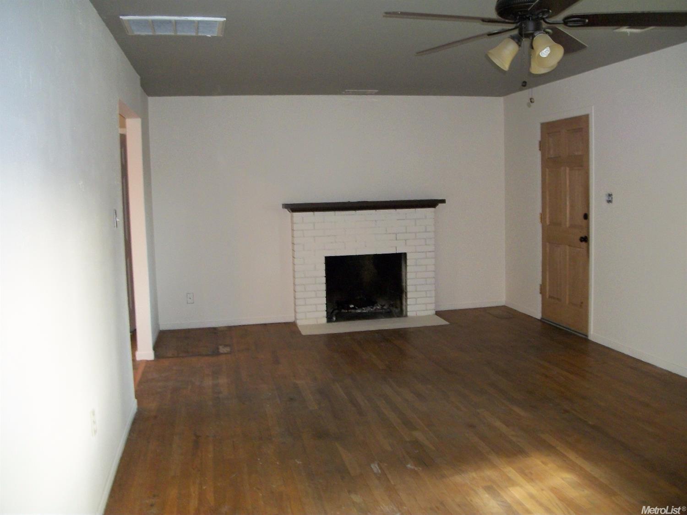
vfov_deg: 44.1
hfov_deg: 56.8
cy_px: 258
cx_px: 344
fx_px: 635
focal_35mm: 32
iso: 250
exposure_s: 1/30
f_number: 2.9
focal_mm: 5.7
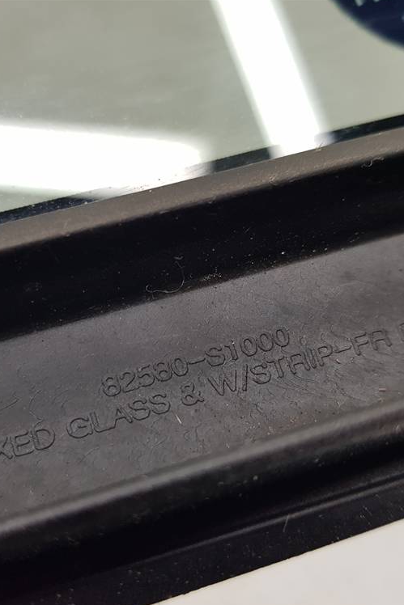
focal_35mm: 37
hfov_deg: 35.9
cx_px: 172
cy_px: 306
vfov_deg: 51.9
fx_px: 622
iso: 80
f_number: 1.7
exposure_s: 1/100
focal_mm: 4.2
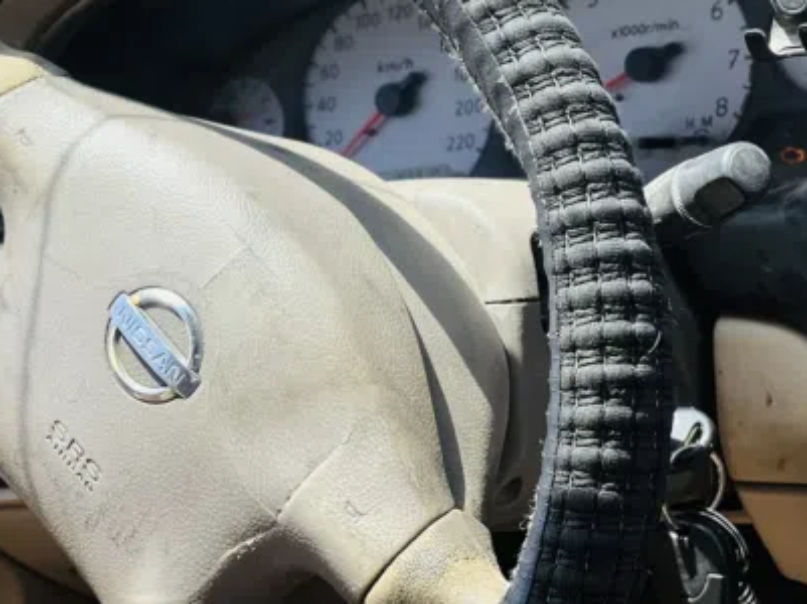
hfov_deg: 16.0
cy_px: 129
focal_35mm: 123
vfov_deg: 12.0
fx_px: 2865
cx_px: 302
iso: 25
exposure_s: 1/176
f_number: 2.8
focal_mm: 9
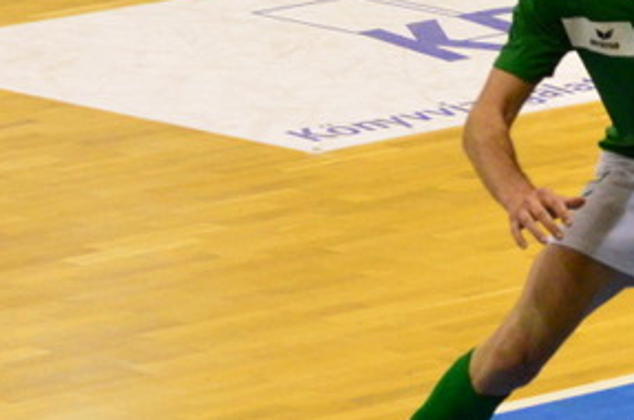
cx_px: 831
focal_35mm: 481
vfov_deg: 2.8
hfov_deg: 4.3
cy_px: 191
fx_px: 8452
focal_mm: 92
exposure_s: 1/500
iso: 5000
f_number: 4.5
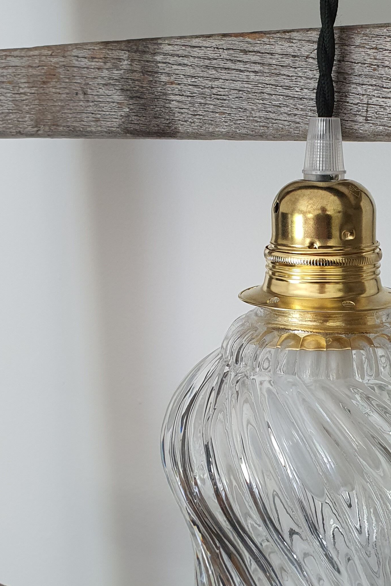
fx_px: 864
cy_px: 272
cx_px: 319
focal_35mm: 53
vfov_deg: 37.5
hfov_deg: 25.0
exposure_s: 1/100
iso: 125
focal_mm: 4.3
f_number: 2.4
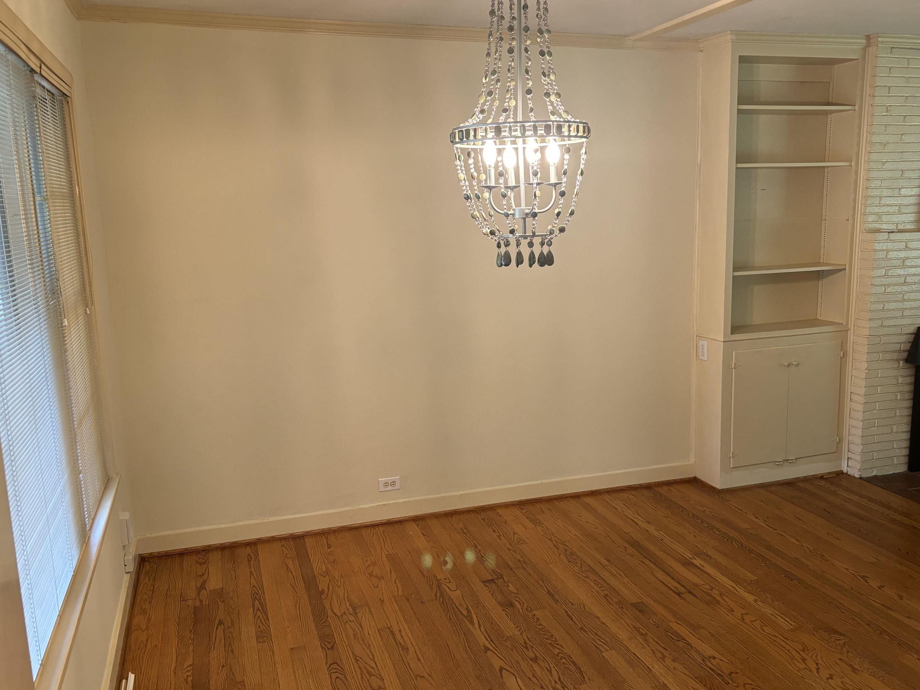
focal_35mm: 31
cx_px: 495
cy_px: 362
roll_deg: +1.1
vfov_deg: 45.4
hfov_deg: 58.3
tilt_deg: -10.1
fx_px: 824
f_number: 1.6
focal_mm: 5.96
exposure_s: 1/60
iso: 200
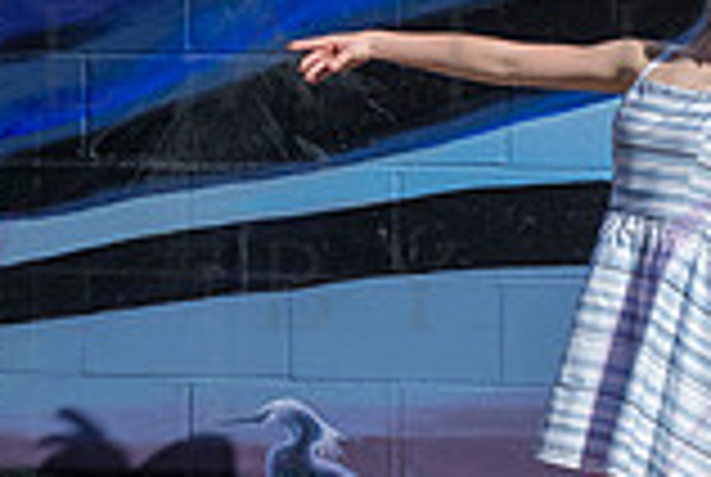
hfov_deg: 7.0
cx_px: 446
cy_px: 277
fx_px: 5798
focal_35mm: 293
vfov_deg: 4.7
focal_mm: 80
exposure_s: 1/1000
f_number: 9
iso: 400
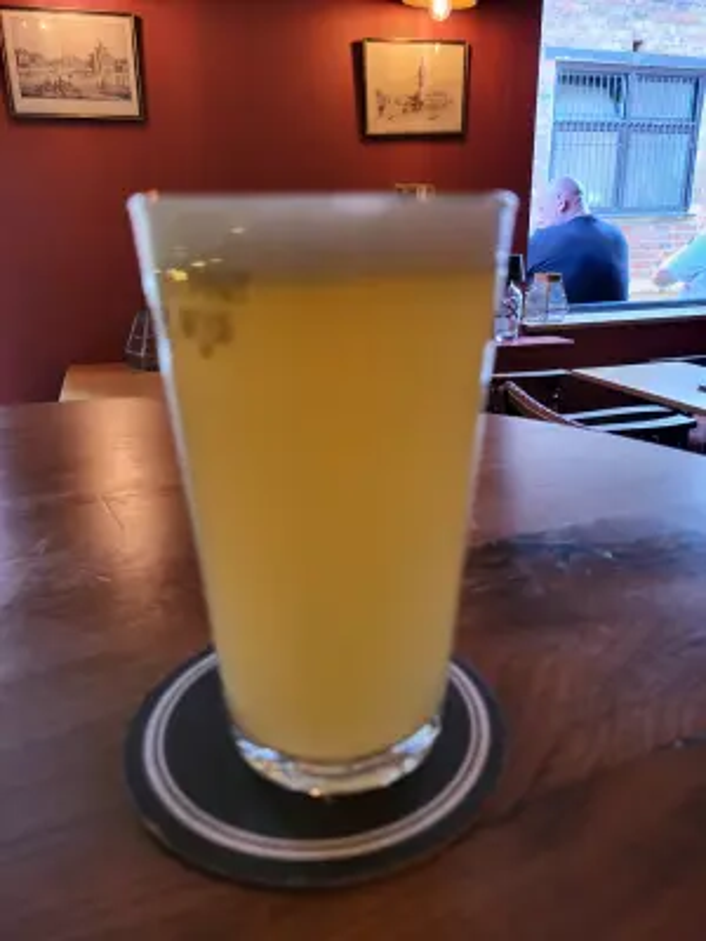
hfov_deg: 53.1
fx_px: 707
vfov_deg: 67.3
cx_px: 353
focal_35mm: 26
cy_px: 470
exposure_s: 1/50
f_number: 1.8
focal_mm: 5.4
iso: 250
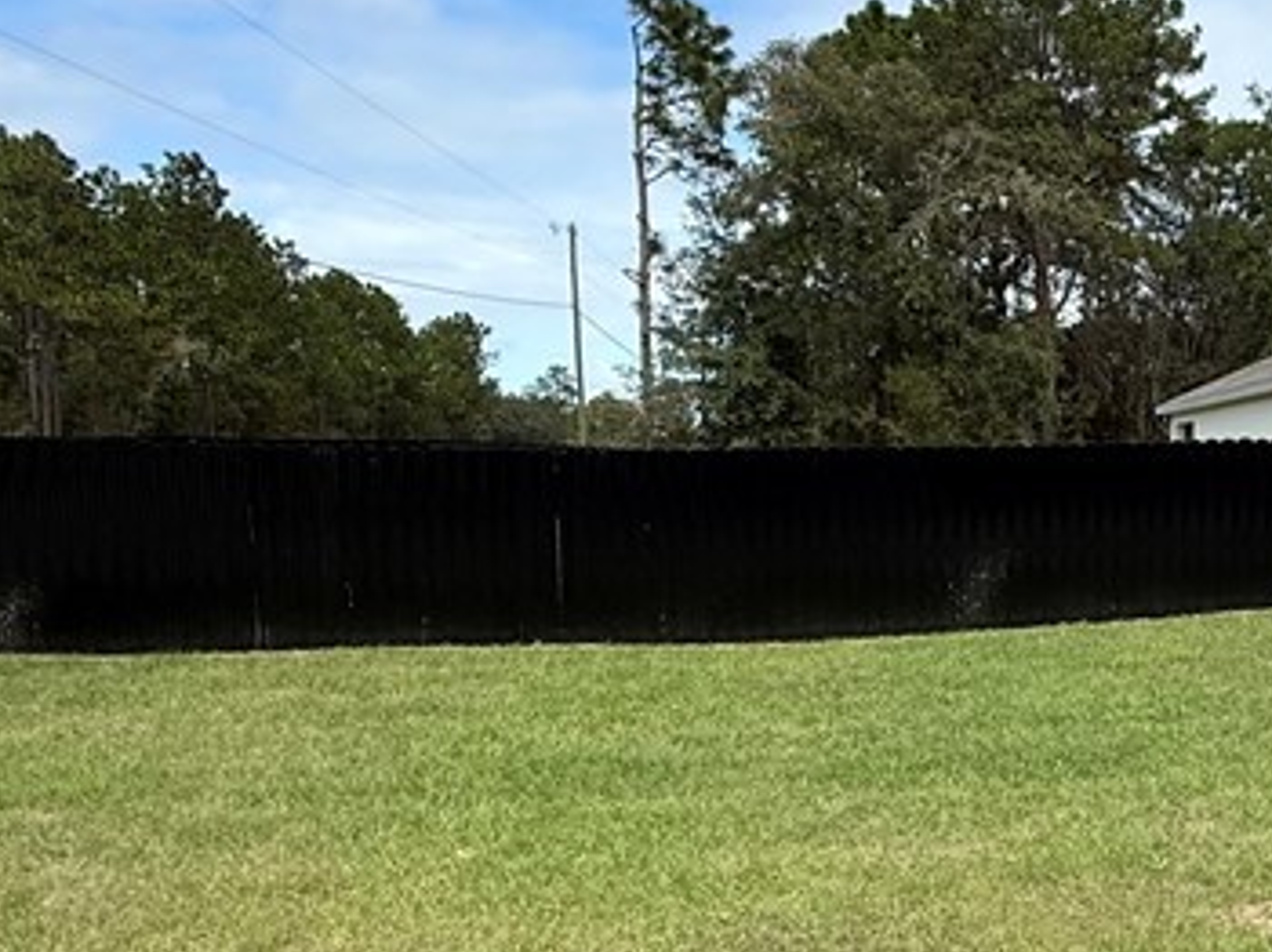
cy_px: 665
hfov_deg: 40.3
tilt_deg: -6.4
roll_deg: -1.7
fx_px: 1506
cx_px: 1265
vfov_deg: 34.6
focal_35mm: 41
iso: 50
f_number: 2.2
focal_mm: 2.22
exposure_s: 1/970
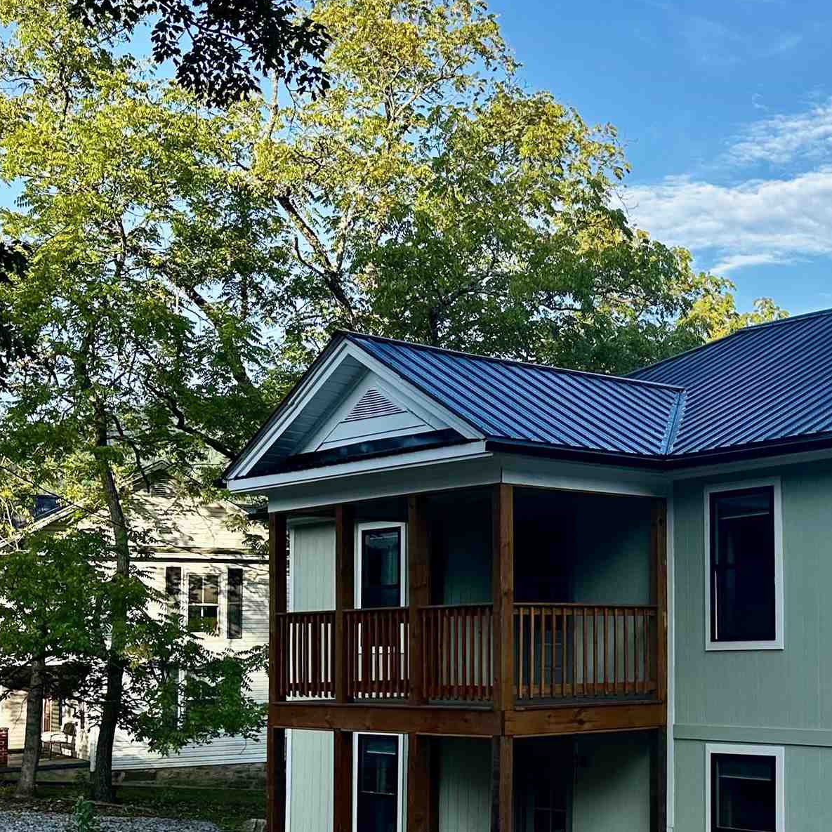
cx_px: 808
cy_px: 554
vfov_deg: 30.9
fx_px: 1496
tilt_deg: +3.9
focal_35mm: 55
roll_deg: +1.7
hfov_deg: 29.3
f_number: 1.78
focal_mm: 6.86
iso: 80
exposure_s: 1/1845
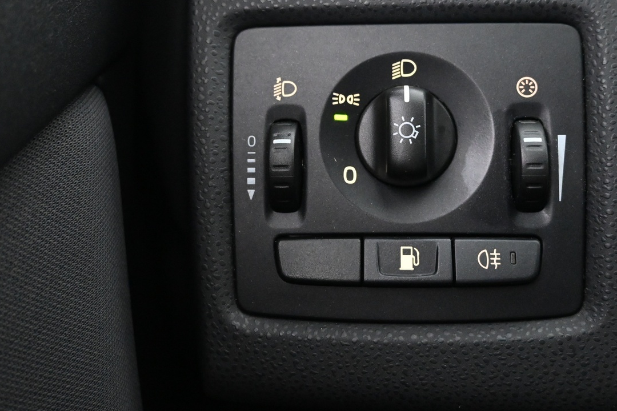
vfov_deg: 28.9
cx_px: 344
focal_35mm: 46
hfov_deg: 42.6
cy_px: 132
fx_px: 790
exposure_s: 1/30
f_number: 3.8
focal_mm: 20.5
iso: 4500
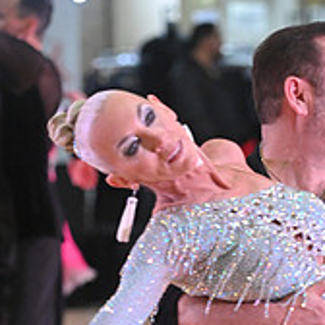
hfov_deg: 3.5
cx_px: 243
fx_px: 5290
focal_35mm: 498
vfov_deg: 3.5
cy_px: 429
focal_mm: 170
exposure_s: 1/320
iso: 3200
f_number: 5
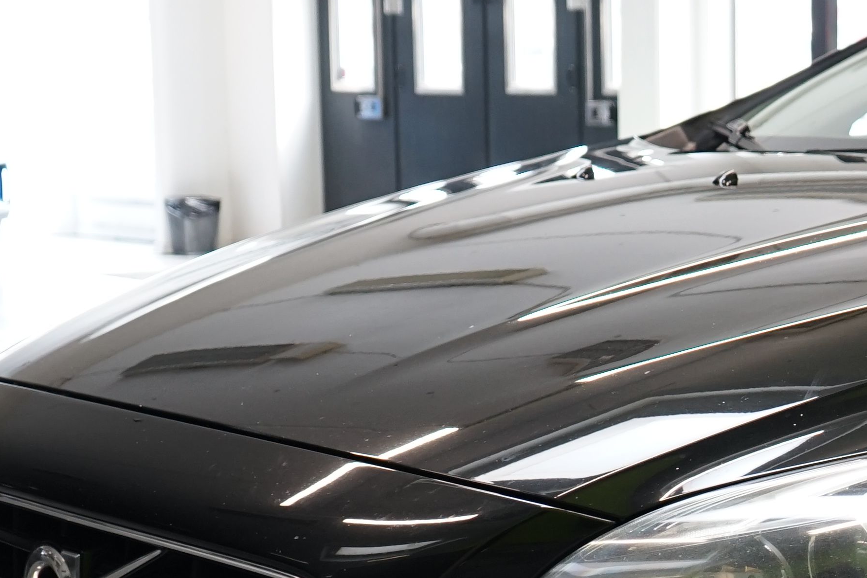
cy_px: 561
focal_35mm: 101
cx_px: 1116
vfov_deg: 13.4
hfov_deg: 18.8
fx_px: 2432
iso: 640
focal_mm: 30
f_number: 4.5
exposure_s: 1/30
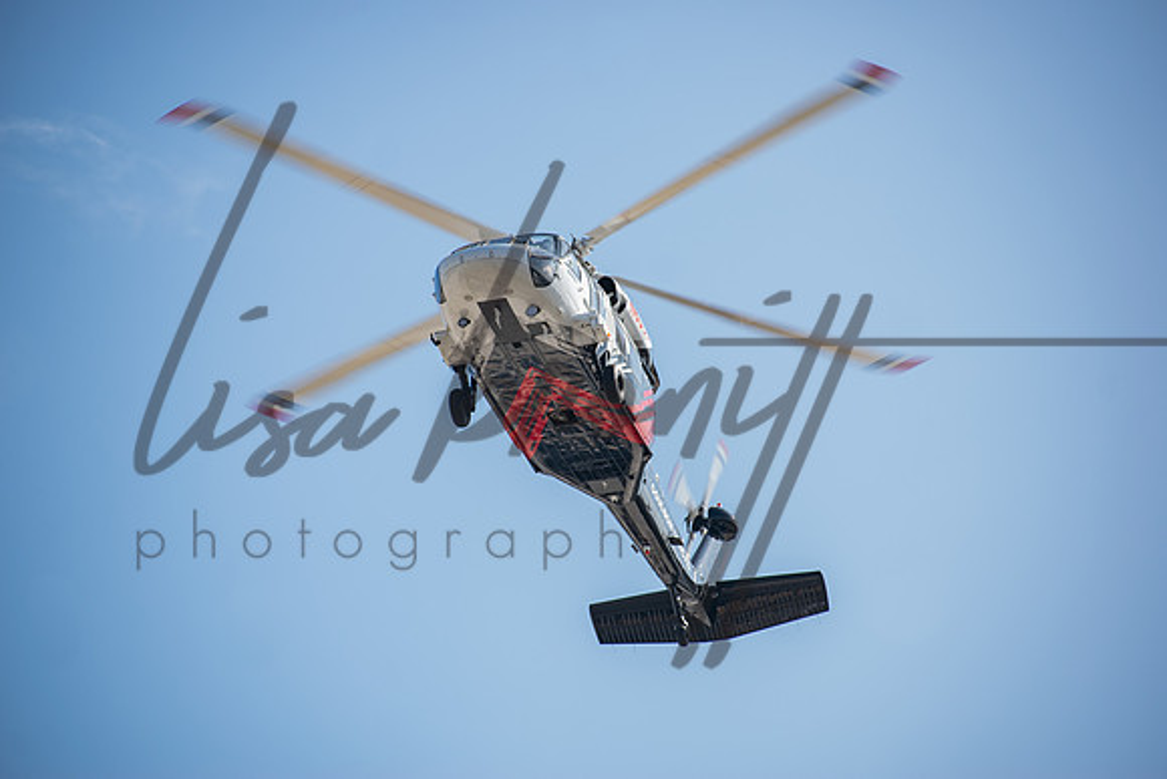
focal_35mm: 225
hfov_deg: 9.1
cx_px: 584
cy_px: 390
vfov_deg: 6.1
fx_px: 7295
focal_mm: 150
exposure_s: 1/320
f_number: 5
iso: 100
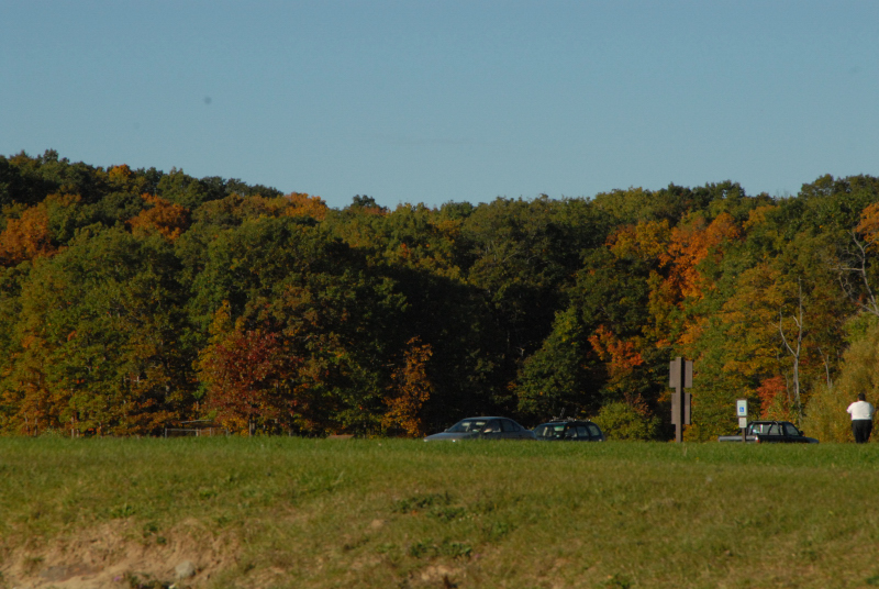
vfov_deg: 7.7
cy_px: 294
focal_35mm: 180
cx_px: 440
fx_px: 4401
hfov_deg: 11.4
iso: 800
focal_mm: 120
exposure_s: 1/750
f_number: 14
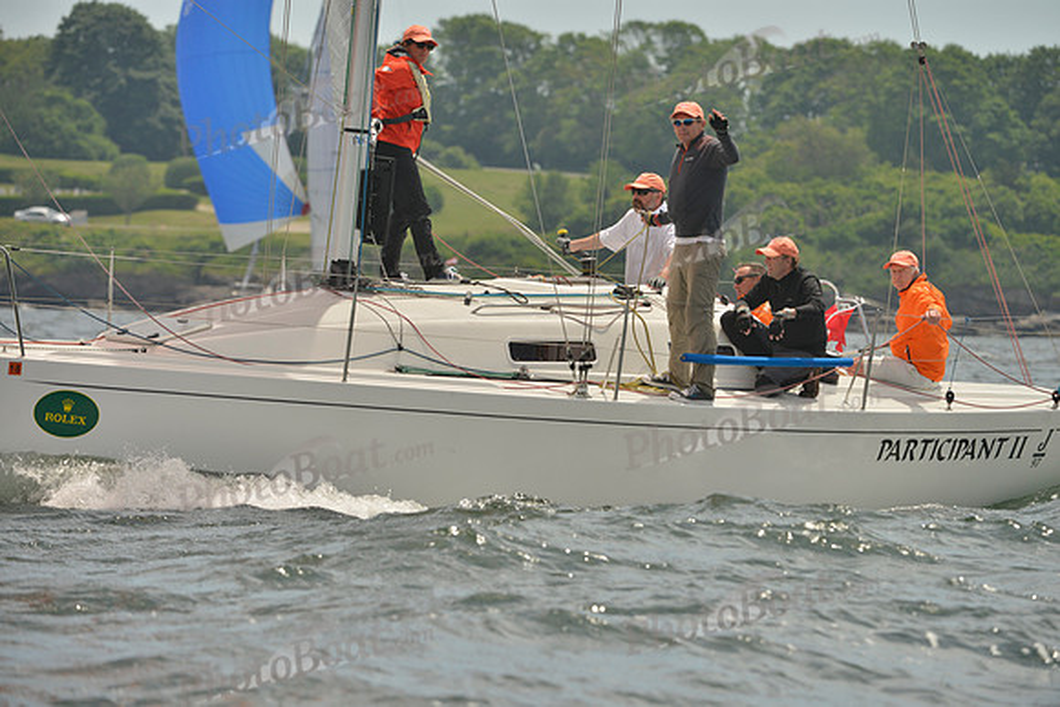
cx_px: 530
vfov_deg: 5.1
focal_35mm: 270
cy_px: 354
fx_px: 7951
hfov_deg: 7.6
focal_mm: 270
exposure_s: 1/1250
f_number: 7.1
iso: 280
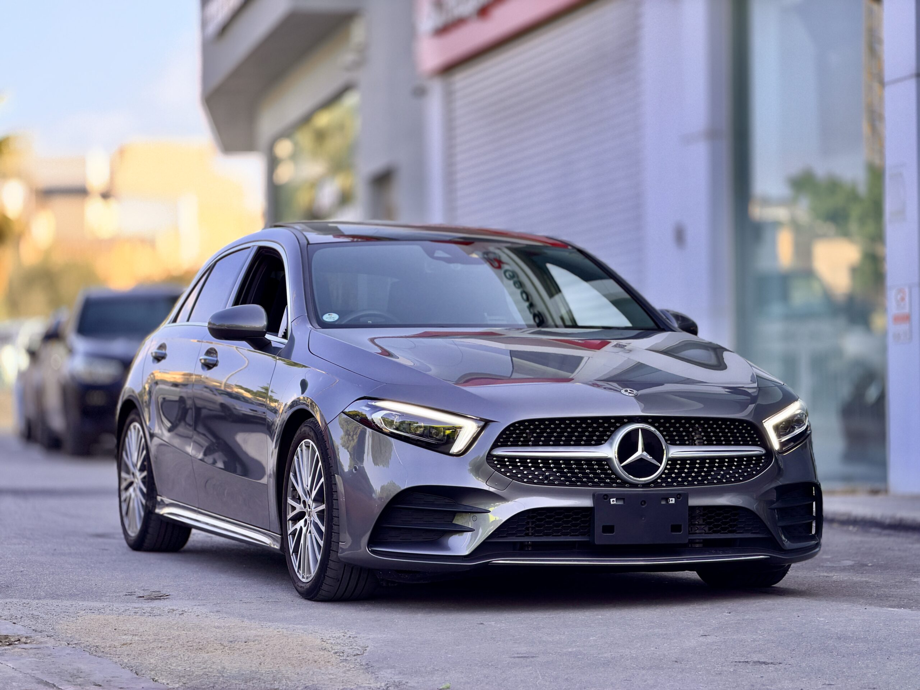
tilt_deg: +1.9
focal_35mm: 100
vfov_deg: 14.8
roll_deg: +1.1
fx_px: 2658
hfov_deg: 19.6
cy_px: 345
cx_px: 460
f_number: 2.8
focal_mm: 16.89
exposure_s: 1/143
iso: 64
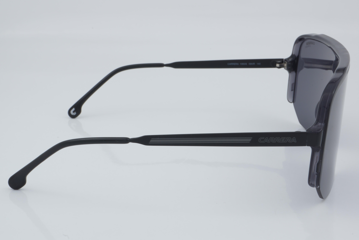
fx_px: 748
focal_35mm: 75
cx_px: 180
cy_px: 120
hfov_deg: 27.0
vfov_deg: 18.2
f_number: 32
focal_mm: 50
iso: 100
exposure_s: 1/4
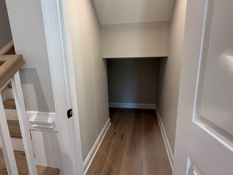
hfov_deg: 84.7
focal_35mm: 19
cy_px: 89
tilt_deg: -11.4
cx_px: 118
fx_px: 128
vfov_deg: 68.7
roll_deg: +0.7
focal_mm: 2.22
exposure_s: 1/120
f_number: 2.2
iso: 320
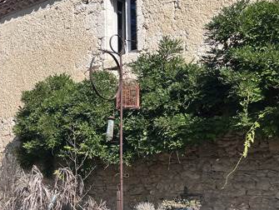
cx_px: 2
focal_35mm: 62
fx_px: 500
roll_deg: +0.2
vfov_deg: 23.4
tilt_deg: +2.1
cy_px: 167
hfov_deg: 29.2
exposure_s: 1/2899
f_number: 1.6
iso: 50
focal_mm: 5.1
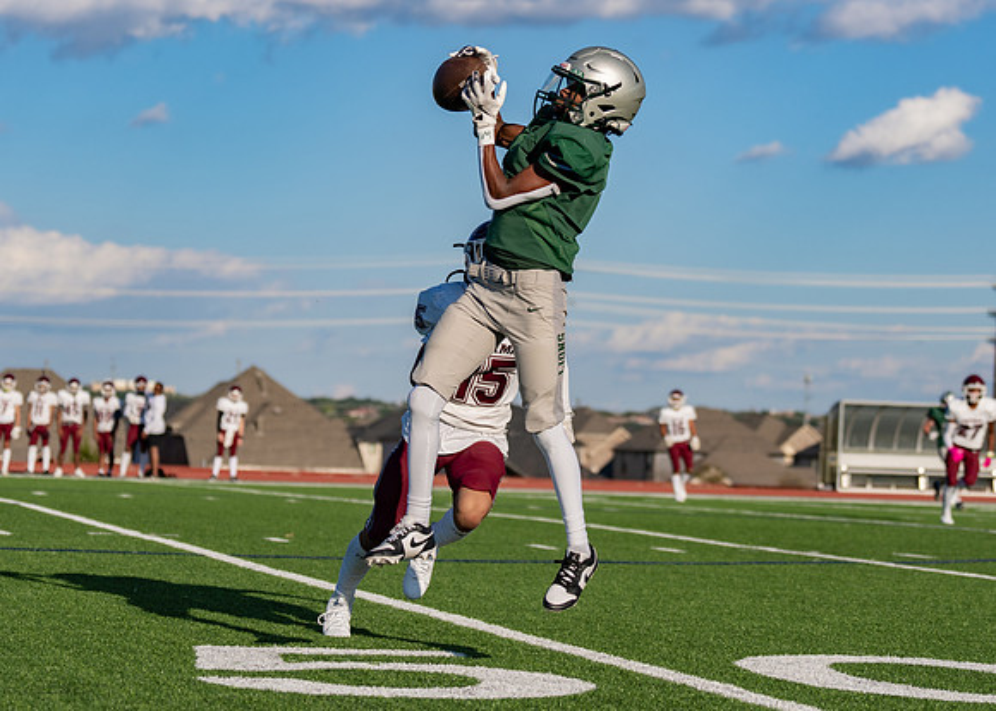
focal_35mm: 104
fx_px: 2944
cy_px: 360
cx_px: 562
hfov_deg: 19.2
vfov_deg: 13.8
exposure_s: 1/3200
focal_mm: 70
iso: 100
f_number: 2.8
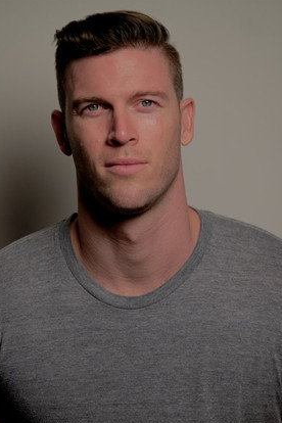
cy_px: 223
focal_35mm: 188
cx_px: 142
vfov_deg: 10.9
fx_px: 2209
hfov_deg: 7.3
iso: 1250
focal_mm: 115
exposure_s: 1/180
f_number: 2.8
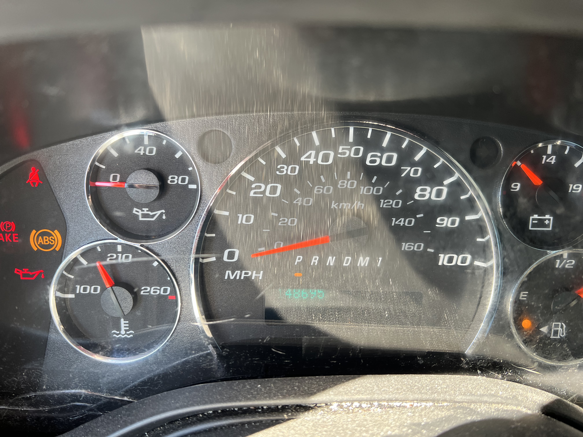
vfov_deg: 53.1
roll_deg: +0.7
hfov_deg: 67.3
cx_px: 292
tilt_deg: -26.7
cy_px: 218
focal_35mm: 26
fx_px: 438
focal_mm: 5.7
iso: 80
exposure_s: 1/121
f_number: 1.5
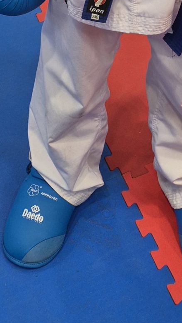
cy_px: -188
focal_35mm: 82
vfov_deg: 21.1
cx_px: 153
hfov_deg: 14.6
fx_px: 703
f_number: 1.8
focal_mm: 5.4
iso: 100
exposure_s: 1/100
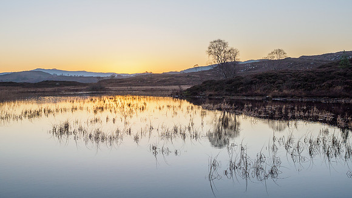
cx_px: 176
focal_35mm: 46
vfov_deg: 26.1
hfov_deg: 44.8
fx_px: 427
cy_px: 87
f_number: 7.1
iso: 200
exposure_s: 1/200
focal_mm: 21
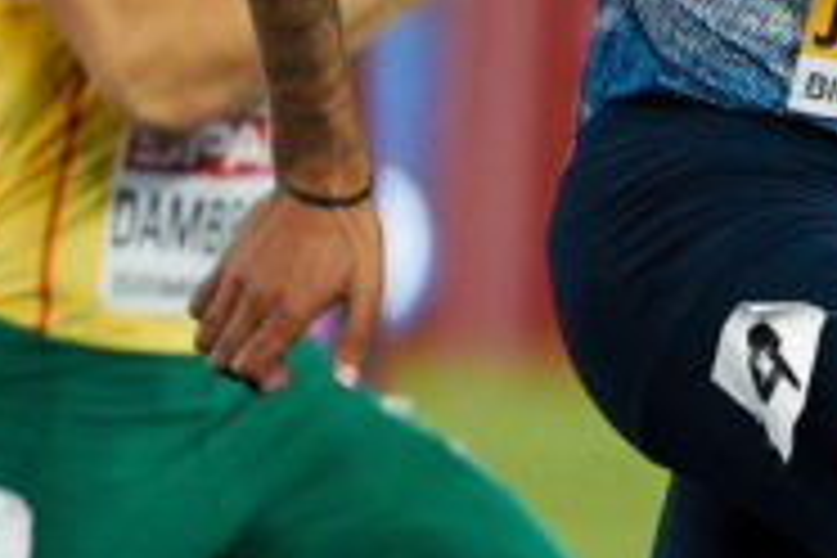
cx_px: 1066
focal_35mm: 1616
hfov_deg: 1.3
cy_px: 342
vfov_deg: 0.9
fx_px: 37569
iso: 2000
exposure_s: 1/1250
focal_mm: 300
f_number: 2.8
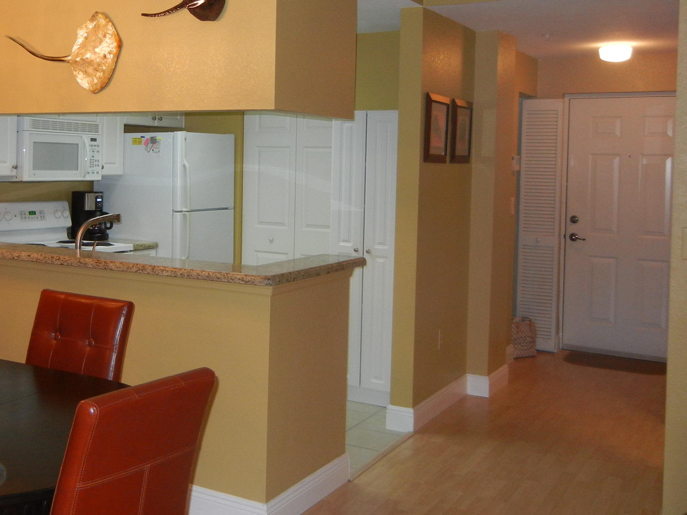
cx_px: 181
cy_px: 189
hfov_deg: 41.0
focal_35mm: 45
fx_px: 893
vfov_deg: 32.0
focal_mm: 5.4
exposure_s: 1/30
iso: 219
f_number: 3.5
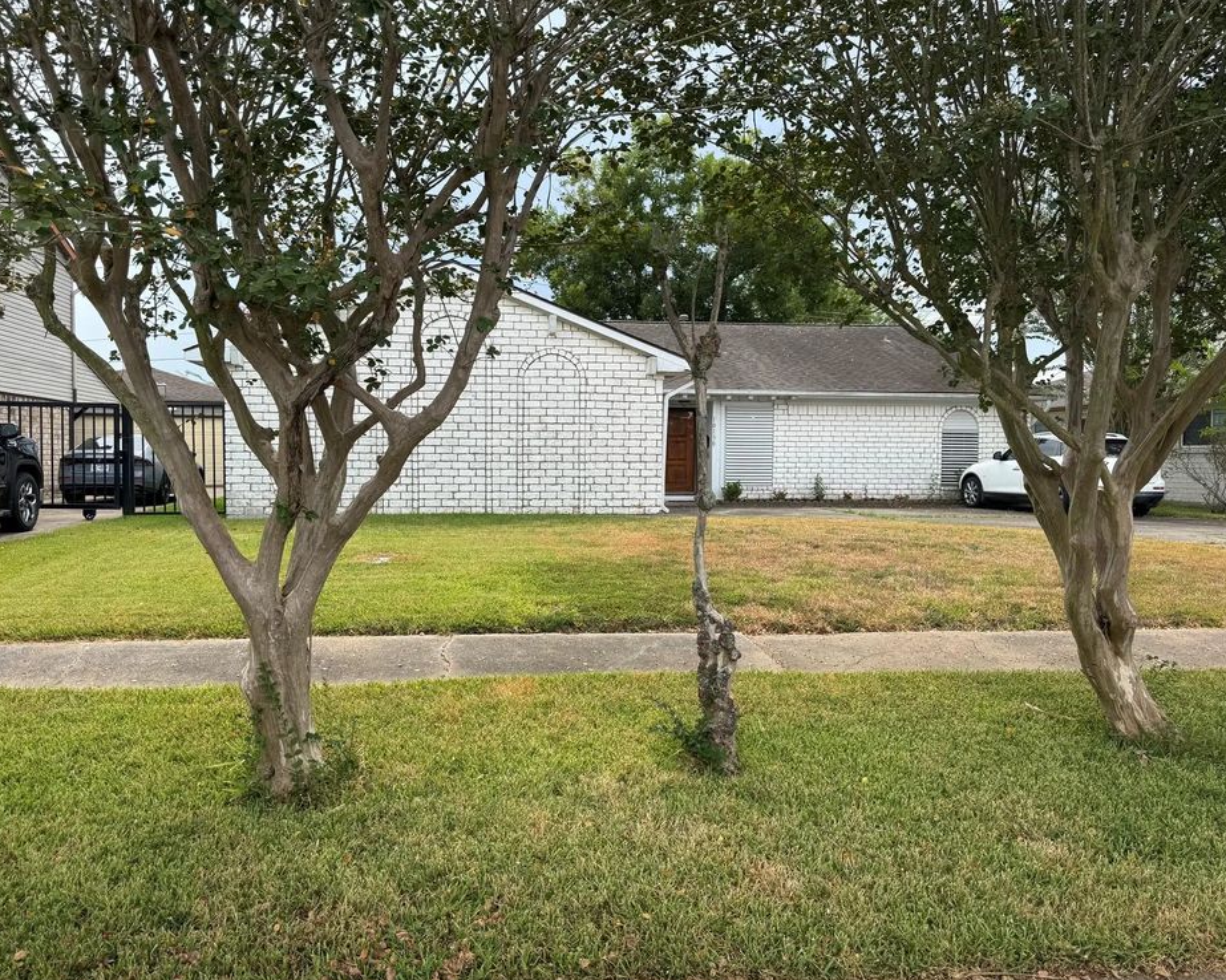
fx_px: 943
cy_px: 507
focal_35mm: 26
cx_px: 570
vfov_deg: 54.9
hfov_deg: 66.0
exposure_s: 1/1637
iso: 80
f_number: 1.78
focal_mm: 6.76
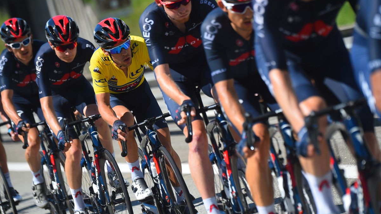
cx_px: 190
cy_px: 98
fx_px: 3182
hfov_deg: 6.9
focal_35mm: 315
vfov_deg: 3.9
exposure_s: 1/1250
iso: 400
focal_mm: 300
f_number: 7.1
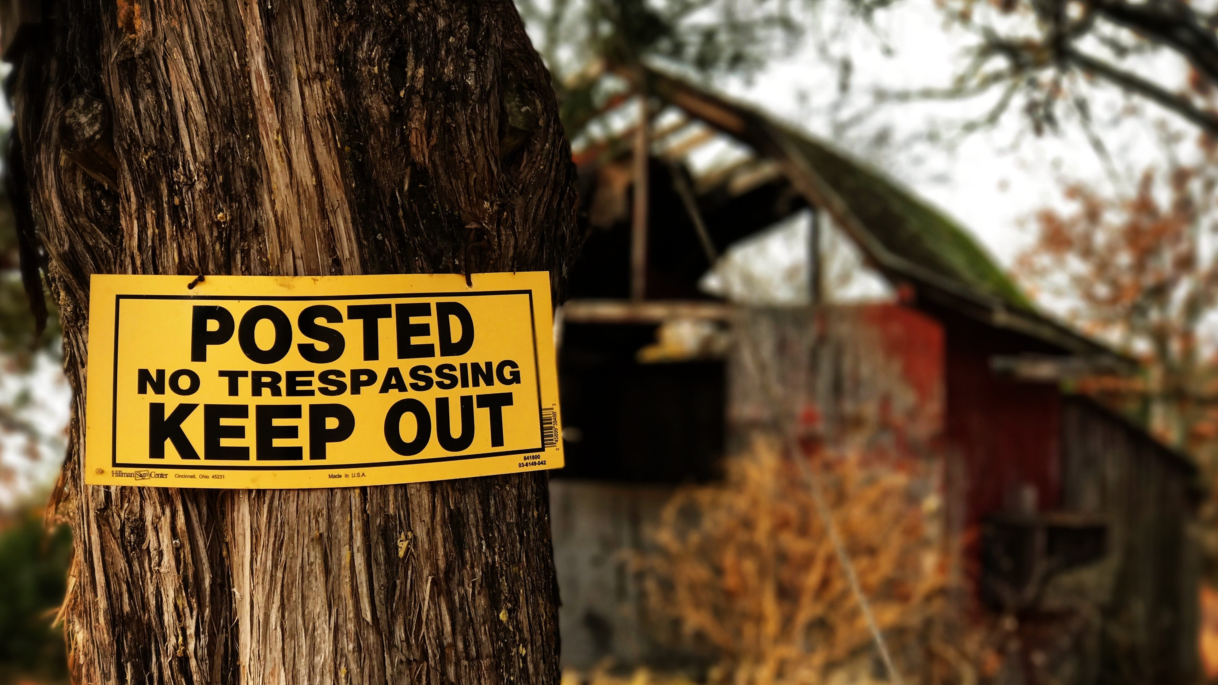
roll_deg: -1.1
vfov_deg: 19.1
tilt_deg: +7.1
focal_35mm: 63
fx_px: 2035
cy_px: 387
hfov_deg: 33.3
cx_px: 607
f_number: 2.8
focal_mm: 6.6
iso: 20
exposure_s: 1/290
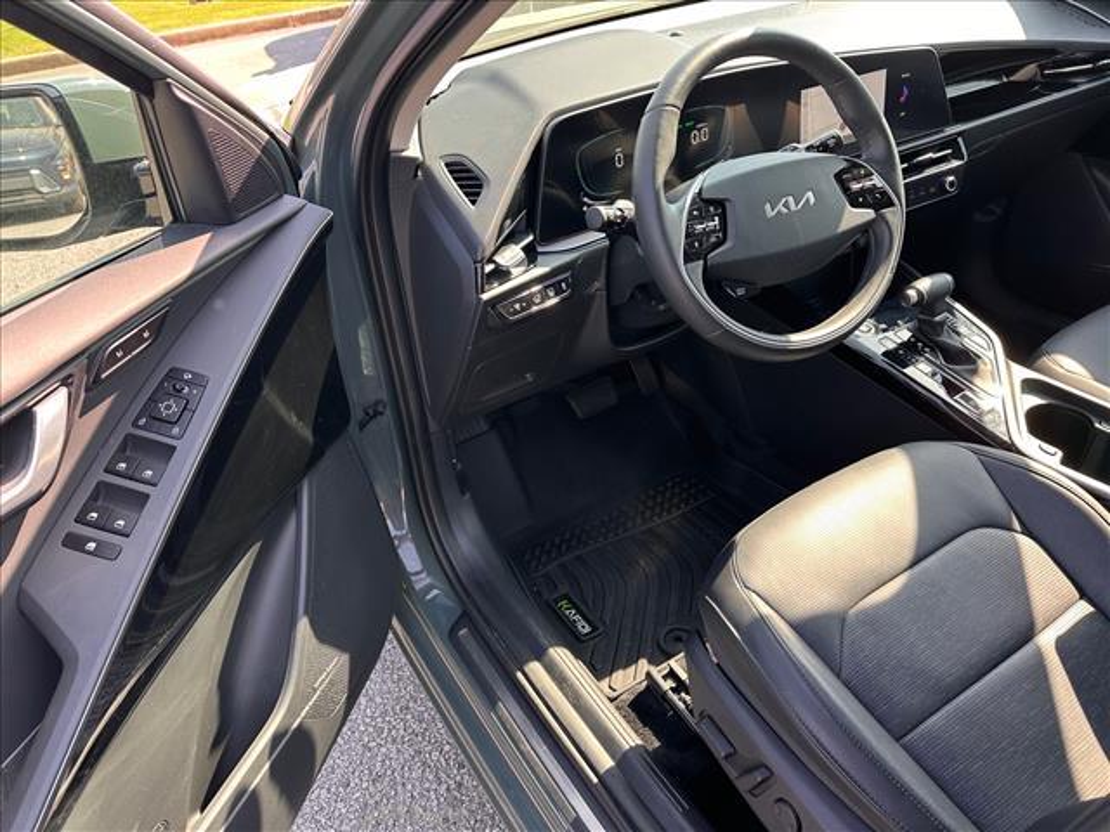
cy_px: 416
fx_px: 770
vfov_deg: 56.8
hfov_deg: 71.6
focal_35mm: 24
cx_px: 555
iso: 80
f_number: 1.78
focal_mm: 6.86
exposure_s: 1/220
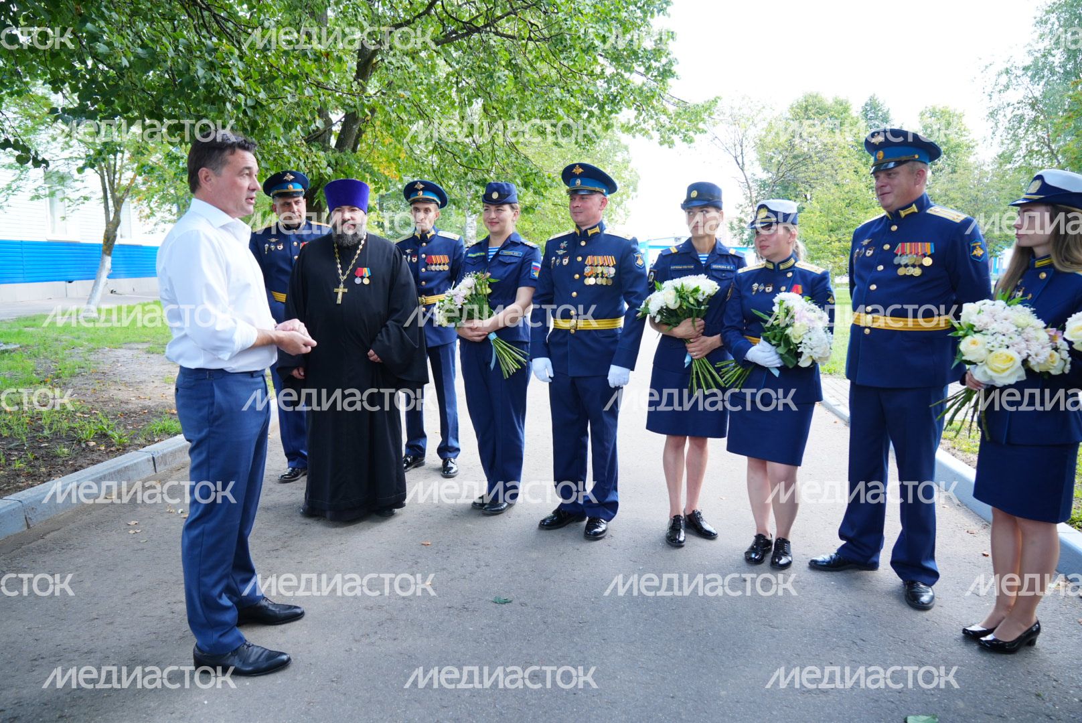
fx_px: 722
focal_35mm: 24
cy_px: 362
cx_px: 541
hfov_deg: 73.7
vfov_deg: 53.2
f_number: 4
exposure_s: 1/320
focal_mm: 24
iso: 640
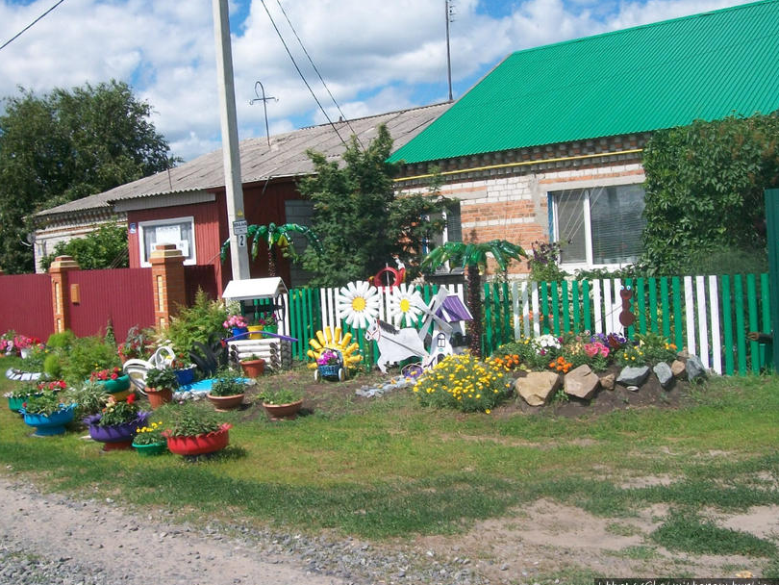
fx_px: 900
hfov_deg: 46.8
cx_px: 370
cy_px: 270
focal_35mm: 40
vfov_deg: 36.0
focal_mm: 6
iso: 80
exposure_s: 1/640
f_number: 4.8
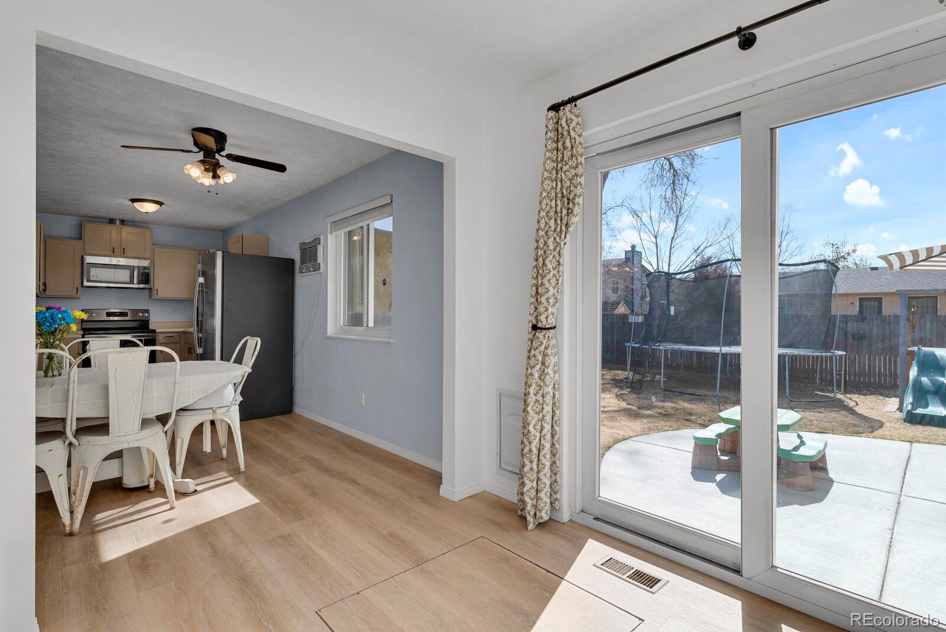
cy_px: 316
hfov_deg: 93.3
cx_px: 473
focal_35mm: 17
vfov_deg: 70.5
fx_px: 447
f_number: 8
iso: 400
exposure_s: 1/20
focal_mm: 17
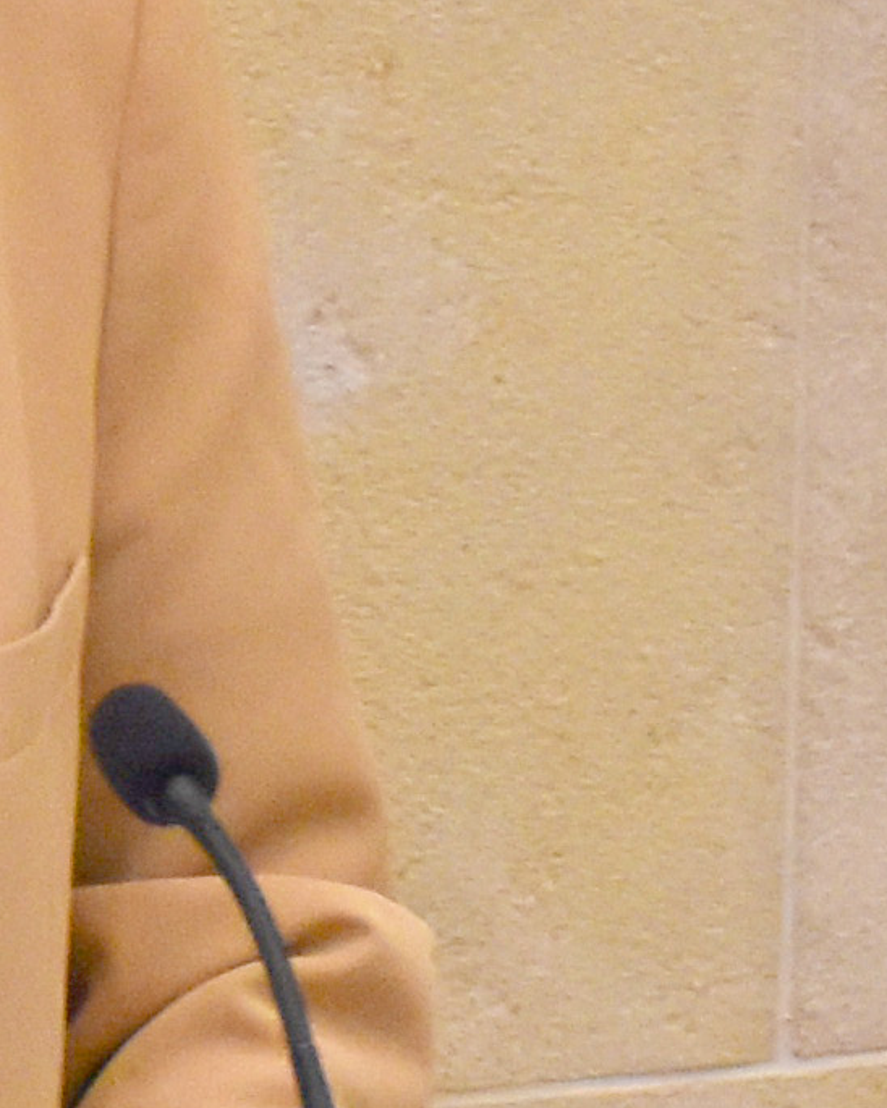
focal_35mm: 899
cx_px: -431
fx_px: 29500
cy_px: 1101
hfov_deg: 1.7
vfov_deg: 2.2
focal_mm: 75
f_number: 5
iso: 2000
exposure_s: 1/125
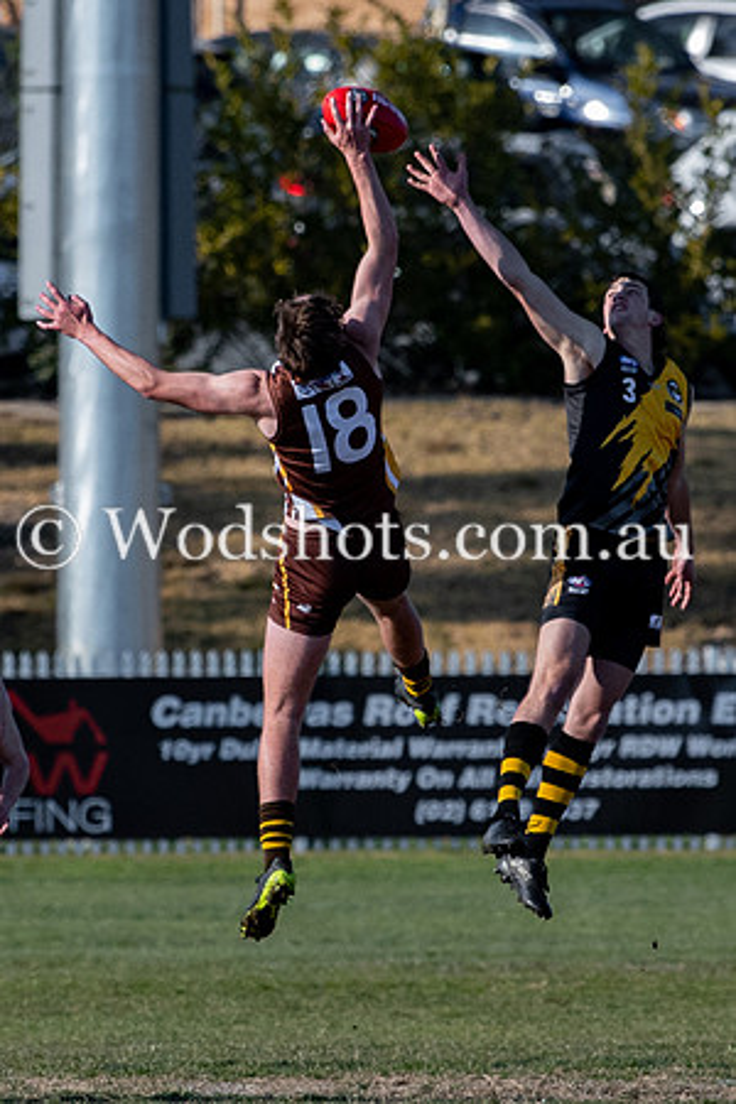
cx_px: 314
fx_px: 29341
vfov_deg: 2.2
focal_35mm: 957
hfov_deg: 1.4
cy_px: 602
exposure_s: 1/2500
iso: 500
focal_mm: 200
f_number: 4
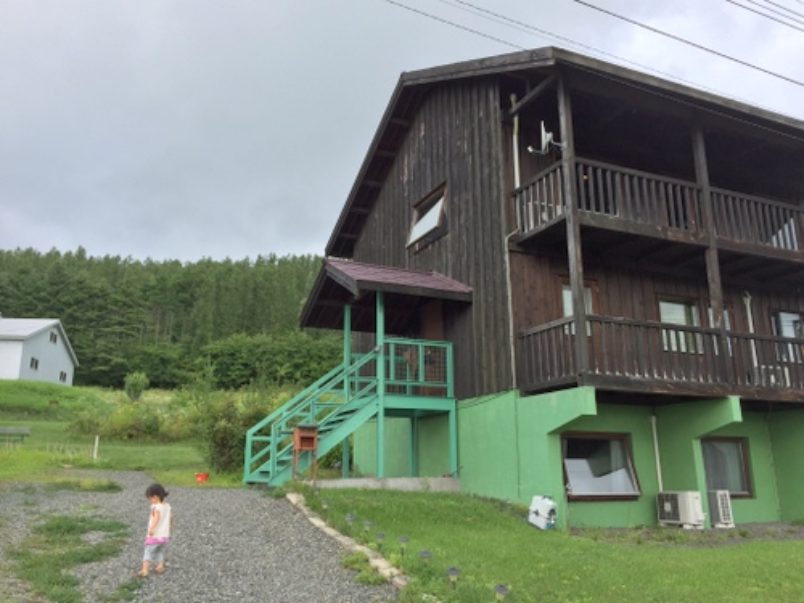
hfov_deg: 61.7
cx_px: 402
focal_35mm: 29
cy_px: 302
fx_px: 674
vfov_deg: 48.2
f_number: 2.2
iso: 32
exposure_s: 1/989
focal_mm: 4.15
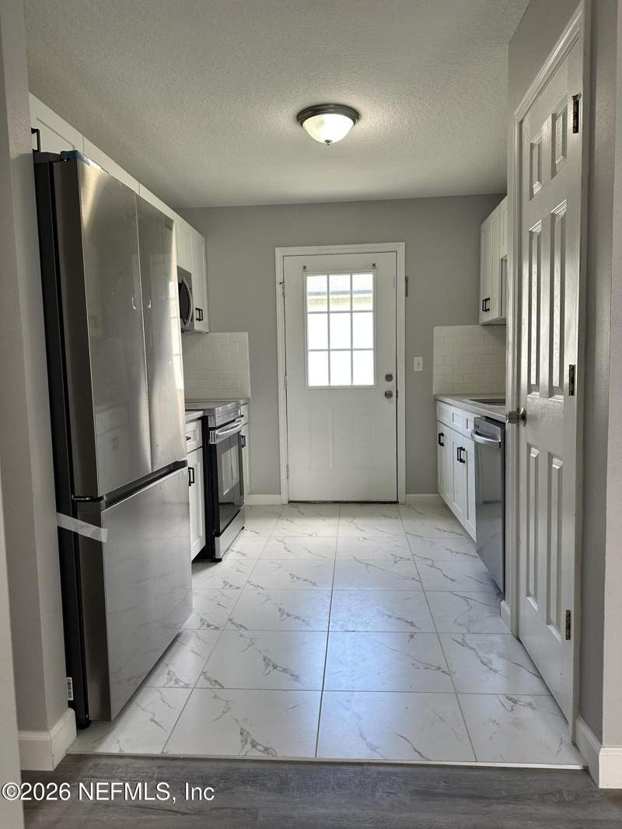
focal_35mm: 24
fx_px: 575
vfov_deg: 71.6
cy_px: 414
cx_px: 311
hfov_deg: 56.8
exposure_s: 1/120
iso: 100
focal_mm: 6.86
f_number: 1.78
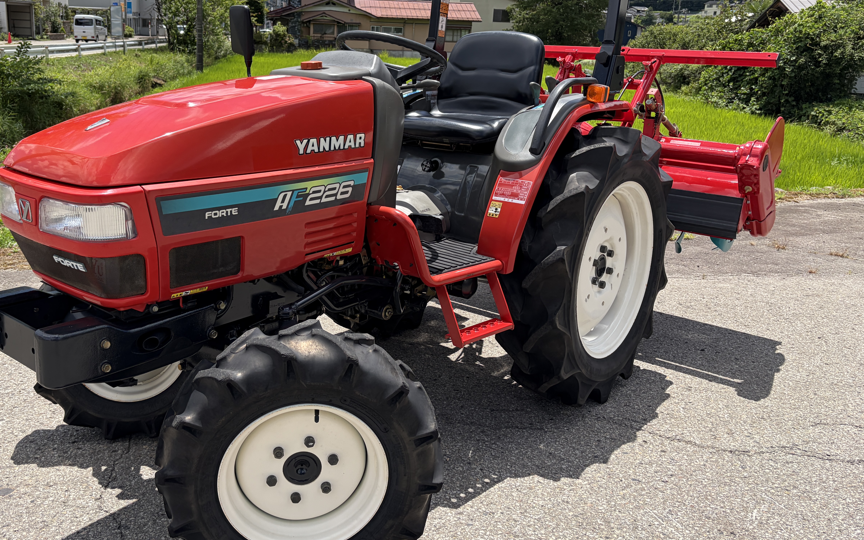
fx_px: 777
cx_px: 350
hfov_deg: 57.7
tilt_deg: -13.1
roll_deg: -2.2
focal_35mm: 33
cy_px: 209
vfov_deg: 38.1
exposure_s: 1/2639
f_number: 1.6
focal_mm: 5.96
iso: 50
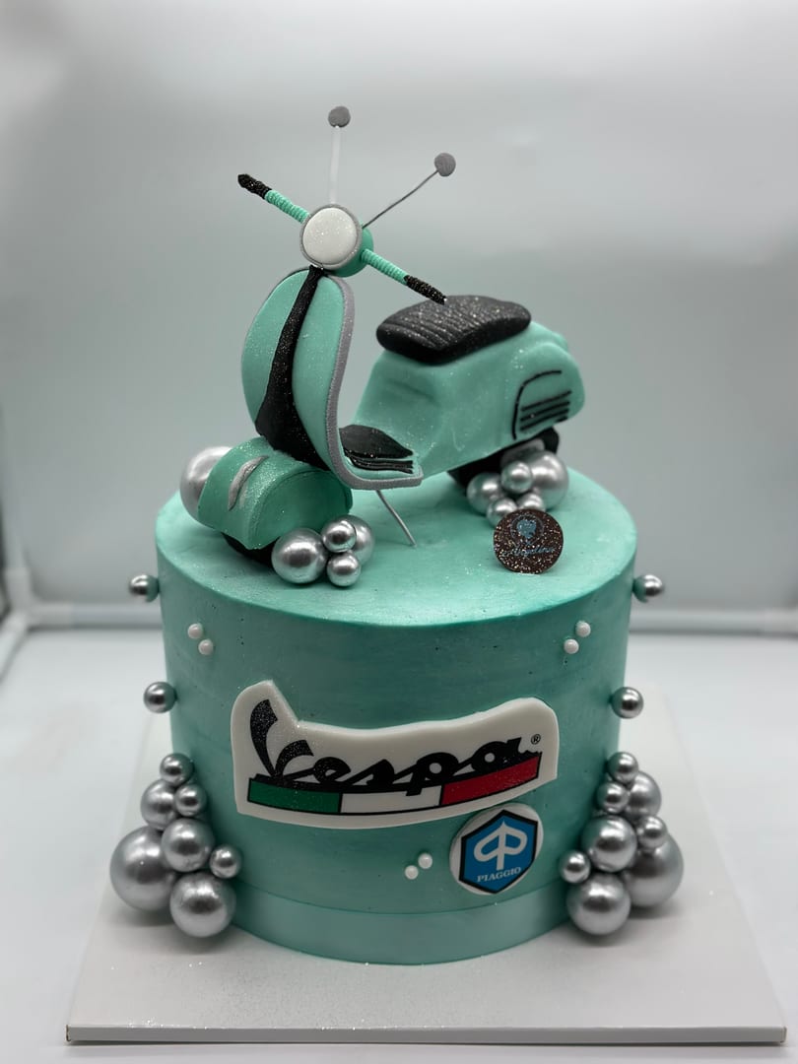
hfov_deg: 30.3
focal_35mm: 48
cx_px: 399
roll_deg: +0.3
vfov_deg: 39.7
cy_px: 532
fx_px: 1475
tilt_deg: -23.2
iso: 80
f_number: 1.78
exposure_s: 1/2203
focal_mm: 6.86
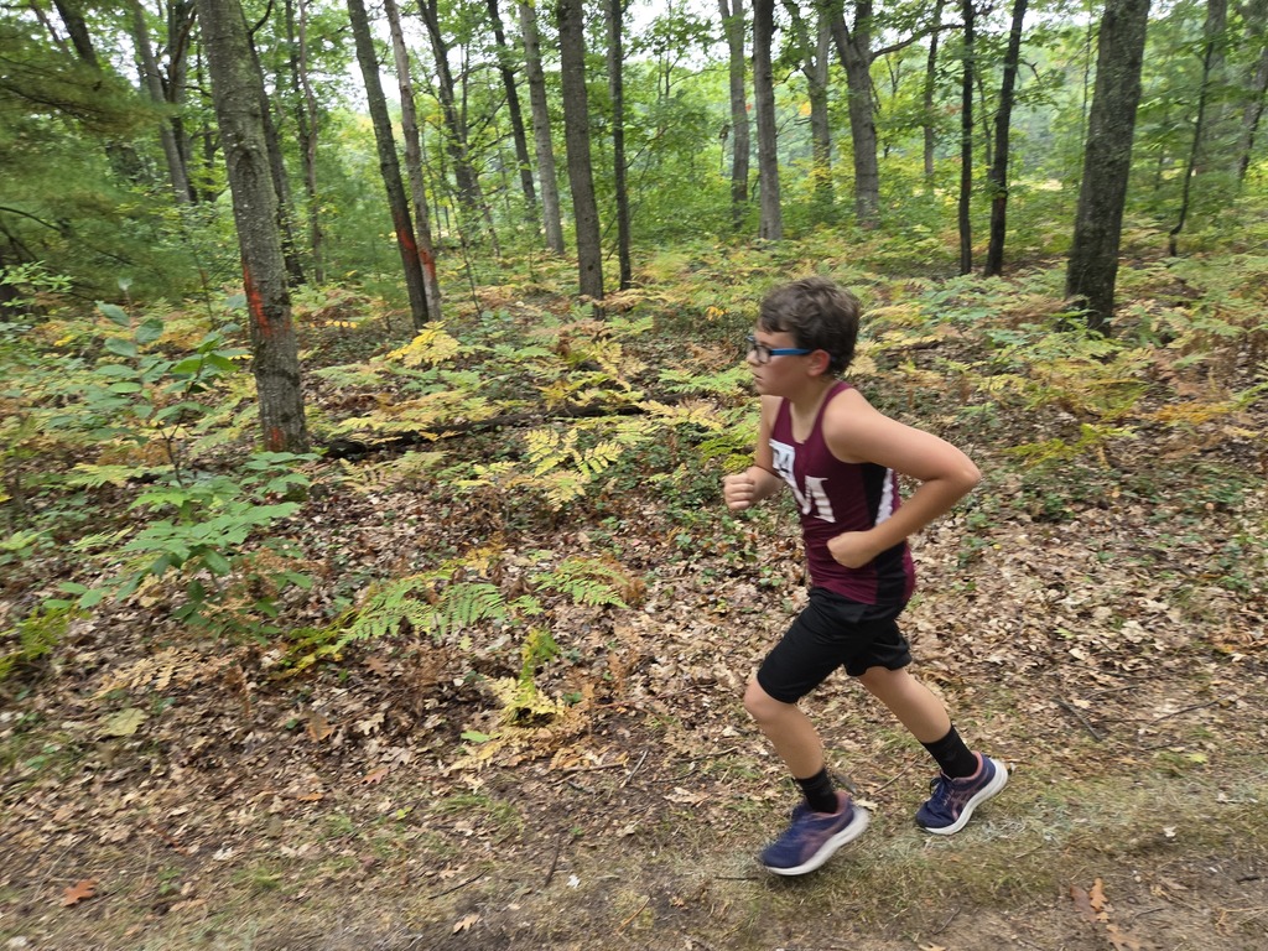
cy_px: 476
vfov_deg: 58.9
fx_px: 843
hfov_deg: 73.9
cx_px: 634
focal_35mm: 23
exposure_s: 1/180
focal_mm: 5.4
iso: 125
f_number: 1.8
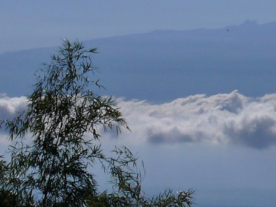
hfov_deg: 6.0
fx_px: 2607
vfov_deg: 4.5
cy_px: 12
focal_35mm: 327
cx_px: 346
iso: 100
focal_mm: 18.3
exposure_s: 1/1000
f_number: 10
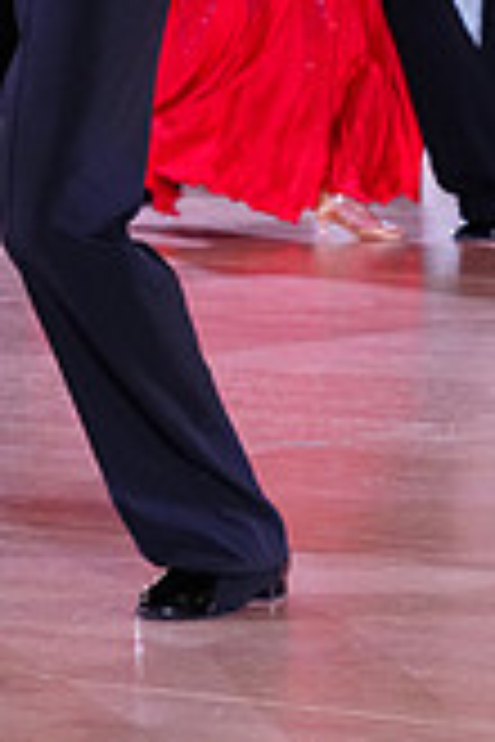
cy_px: -189
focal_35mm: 228
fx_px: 4702
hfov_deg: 5.9
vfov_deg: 8.9
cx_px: -353
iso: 2500
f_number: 5
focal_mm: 65
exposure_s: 1/250
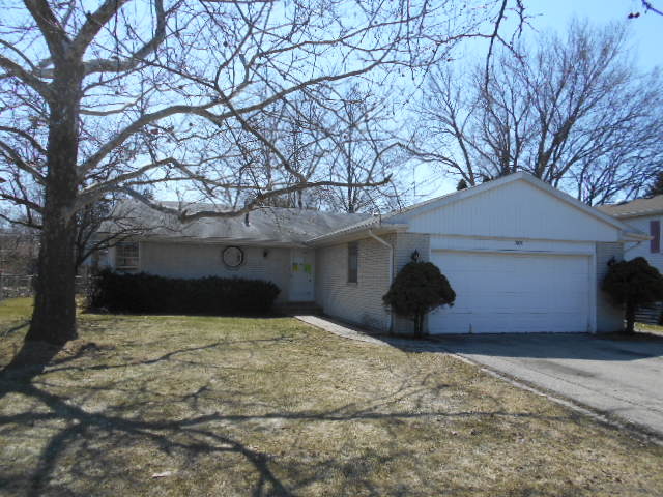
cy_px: 248
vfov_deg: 53.1
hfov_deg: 67.3
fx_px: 498
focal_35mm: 26
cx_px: 332
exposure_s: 1/800
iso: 80
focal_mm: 4.6
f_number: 3.2
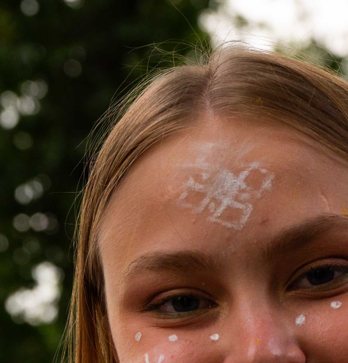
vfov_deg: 7.8
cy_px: 458
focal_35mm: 228
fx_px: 2651
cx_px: 272
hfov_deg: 7.5
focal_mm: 63
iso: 800
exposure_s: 1/250
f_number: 7.1
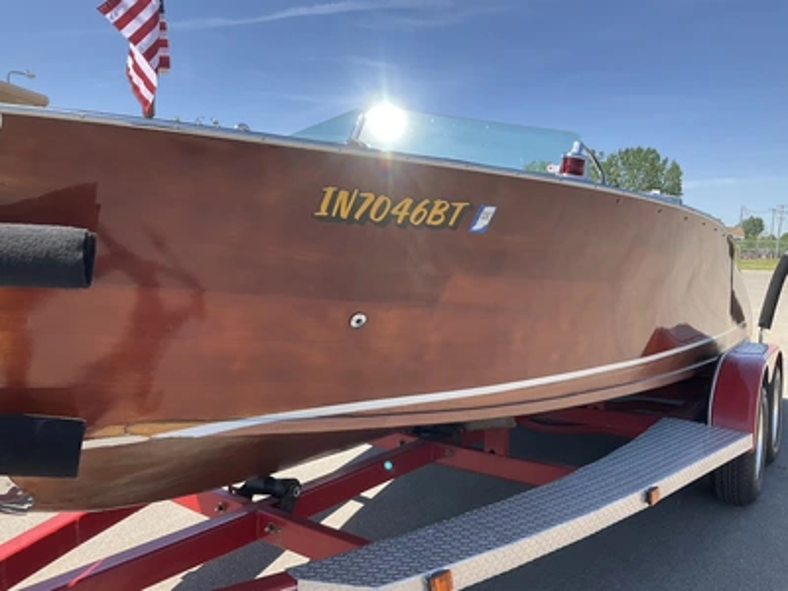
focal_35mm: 29
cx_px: 394
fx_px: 660
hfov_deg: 61.7
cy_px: 296
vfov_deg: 48.2
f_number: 1.8
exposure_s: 1/709
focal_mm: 3
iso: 25
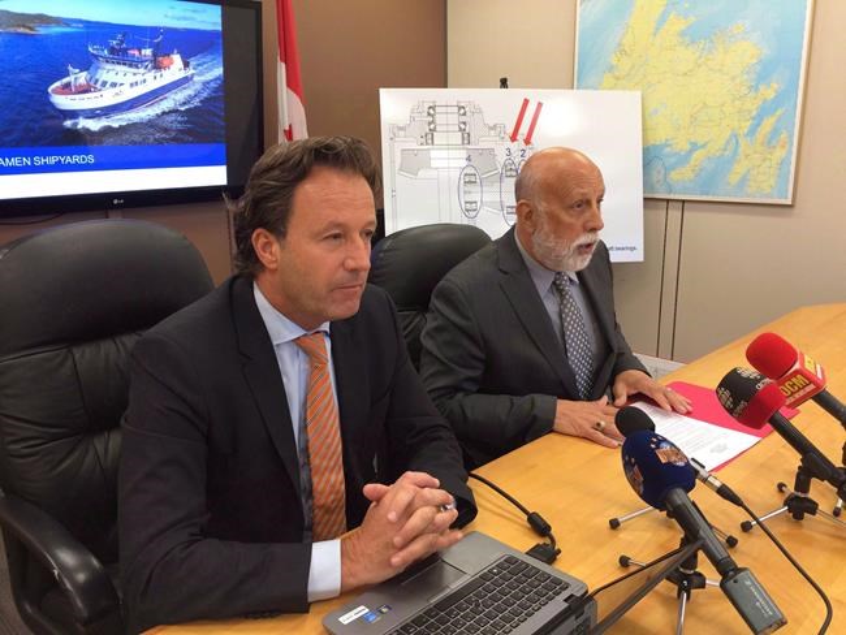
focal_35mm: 29
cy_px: 318
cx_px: 423
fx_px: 709
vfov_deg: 48.3
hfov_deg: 61.6
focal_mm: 4.15
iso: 100
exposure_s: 1/30
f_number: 2.2
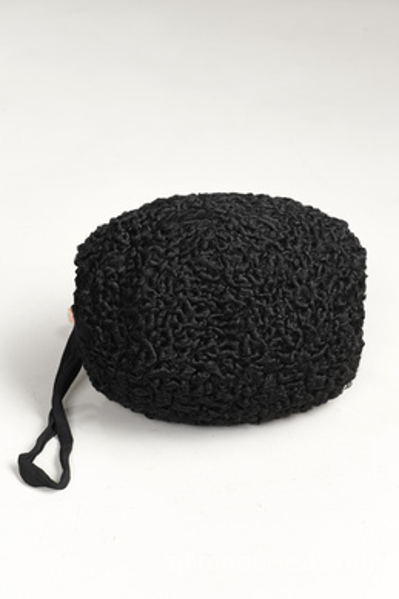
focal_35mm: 48
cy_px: 300
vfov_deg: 41.1
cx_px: 200
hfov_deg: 28.1
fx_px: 799
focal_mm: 32
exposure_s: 1/40
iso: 400
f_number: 5
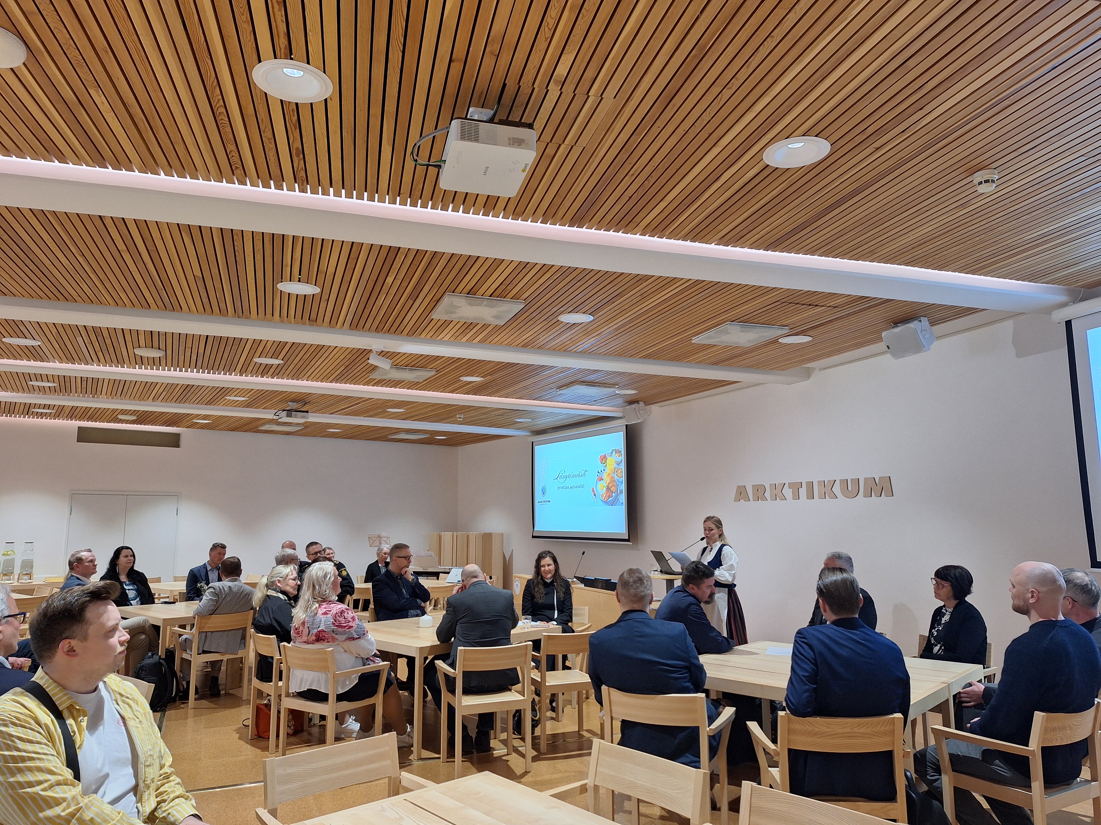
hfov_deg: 73.9
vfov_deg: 58.9
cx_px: 550
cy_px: 412
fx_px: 732
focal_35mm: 23
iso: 200
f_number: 1.8
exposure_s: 1/50
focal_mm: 5.54
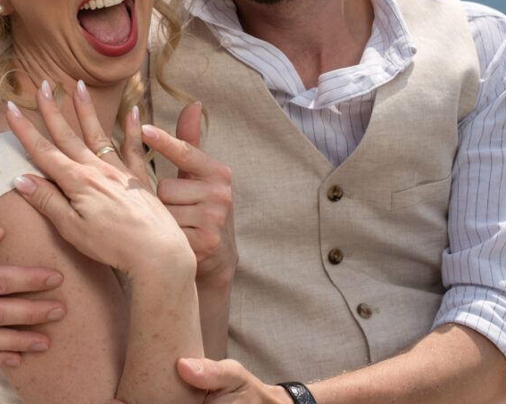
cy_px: 33
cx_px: 104
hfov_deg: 21.3
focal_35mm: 89
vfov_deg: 17.0
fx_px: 1332
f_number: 4
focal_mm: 35
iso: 100
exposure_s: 1/2500
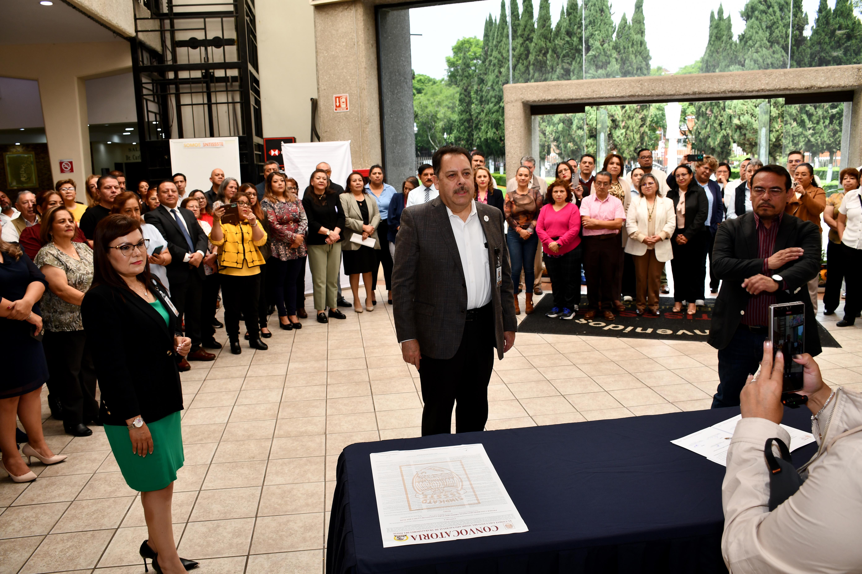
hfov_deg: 67.4
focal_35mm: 27
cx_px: 431
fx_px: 646
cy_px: 287
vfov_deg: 47.9
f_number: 5.6
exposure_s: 1/125
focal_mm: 18
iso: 200
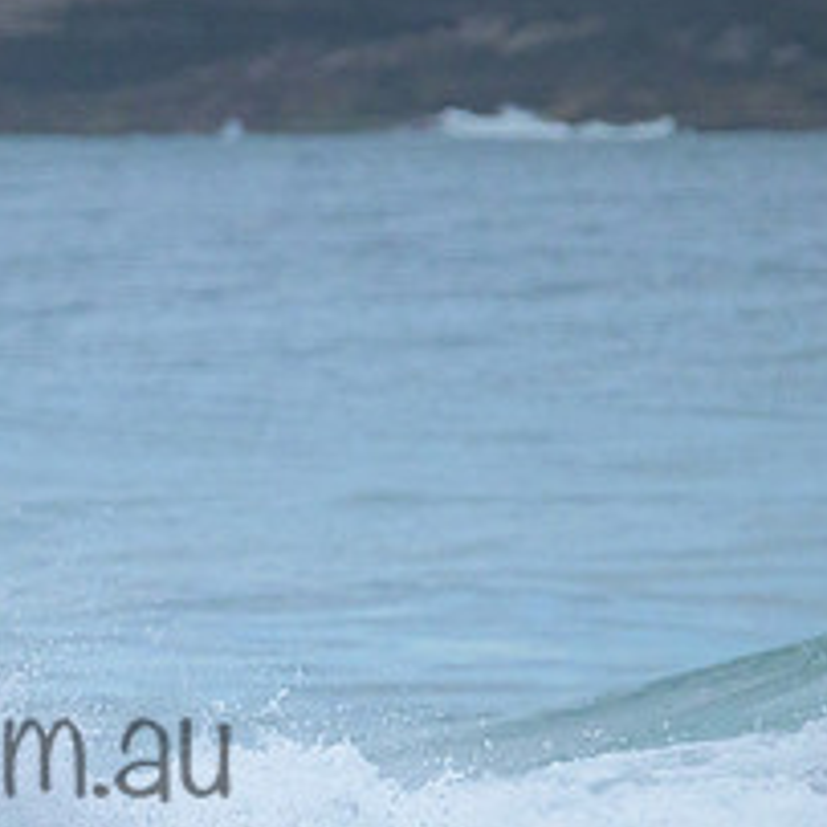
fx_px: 40138
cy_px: 703
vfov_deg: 1.2
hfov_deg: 1.2
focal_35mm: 1485
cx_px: -200
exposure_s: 1/1250
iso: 3200
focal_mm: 610
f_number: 11
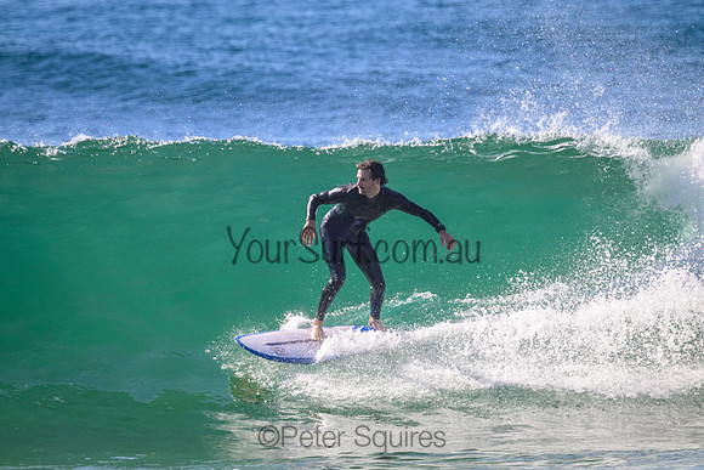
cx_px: 352
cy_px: 235
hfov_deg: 2.6
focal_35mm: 800
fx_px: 15647
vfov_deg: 1.7
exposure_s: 1/1600
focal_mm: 800
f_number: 11
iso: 1600
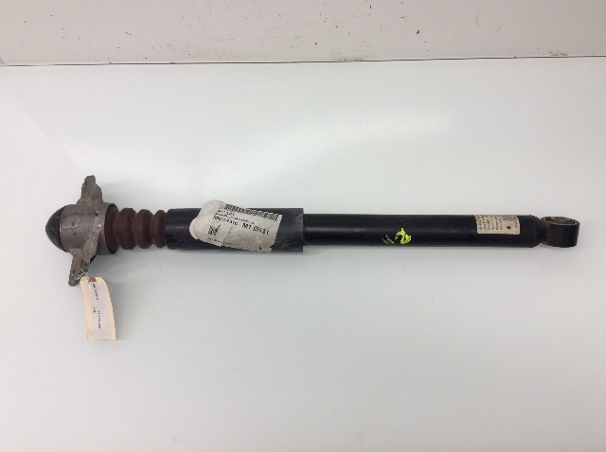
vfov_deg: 44.1
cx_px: 303
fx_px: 559
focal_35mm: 32
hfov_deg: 56.9
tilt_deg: -66.1
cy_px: 226
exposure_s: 1/60
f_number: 2.4
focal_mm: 3.3
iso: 32
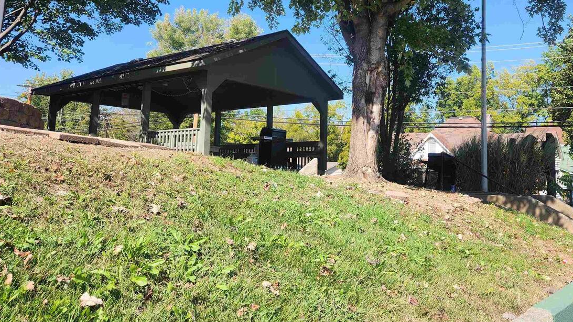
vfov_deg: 35.3
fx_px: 501
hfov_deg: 59.3
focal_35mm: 33
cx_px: 320
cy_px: 107
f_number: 1.8
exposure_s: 1/726
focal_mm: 5.4
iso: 20
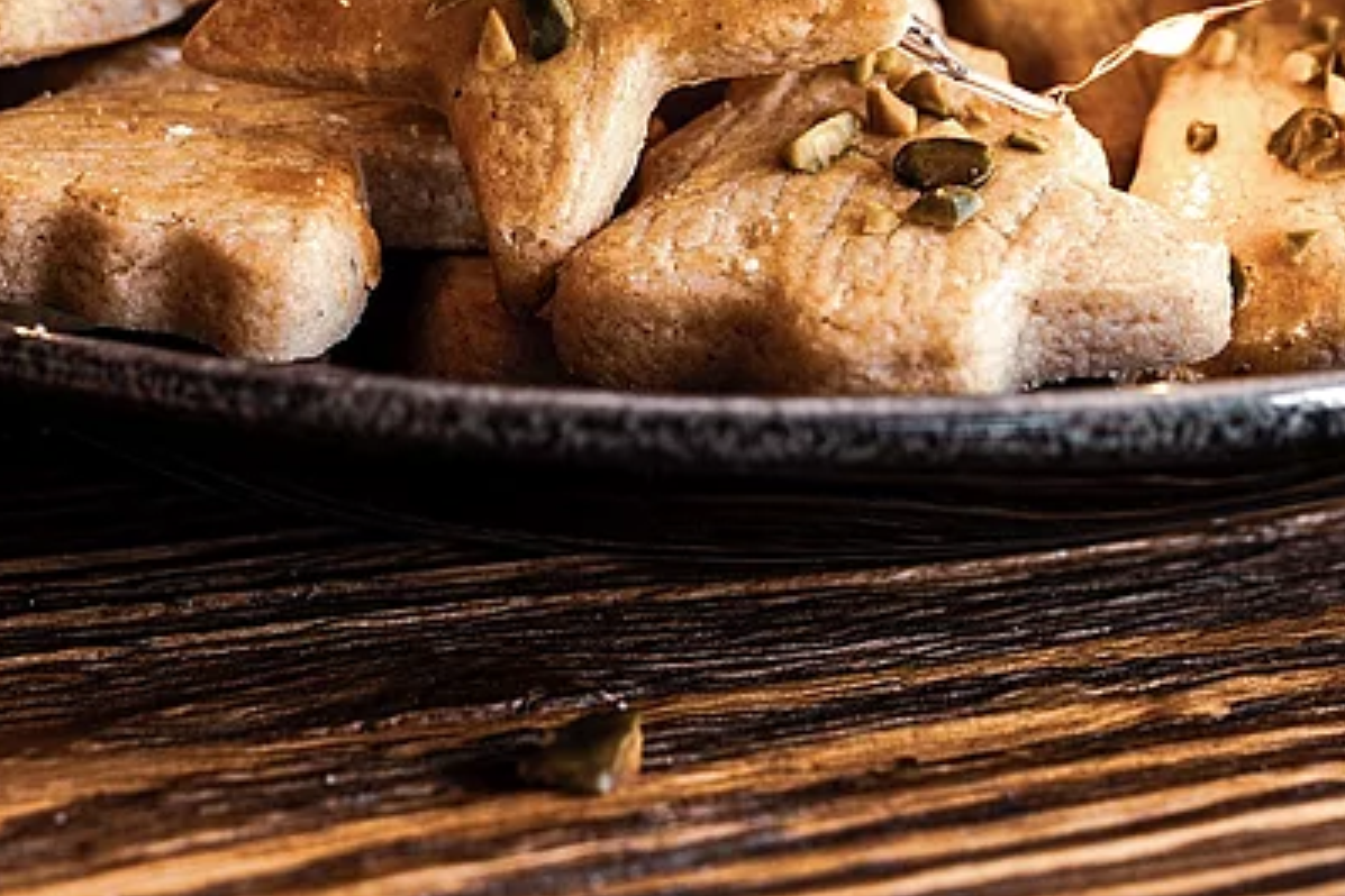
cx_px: 576
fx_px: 2951
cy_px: -101
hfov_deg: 25.6
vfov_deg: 16.7
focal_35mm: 79
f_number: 5.6
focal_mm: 35
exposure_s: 1/20
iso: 100
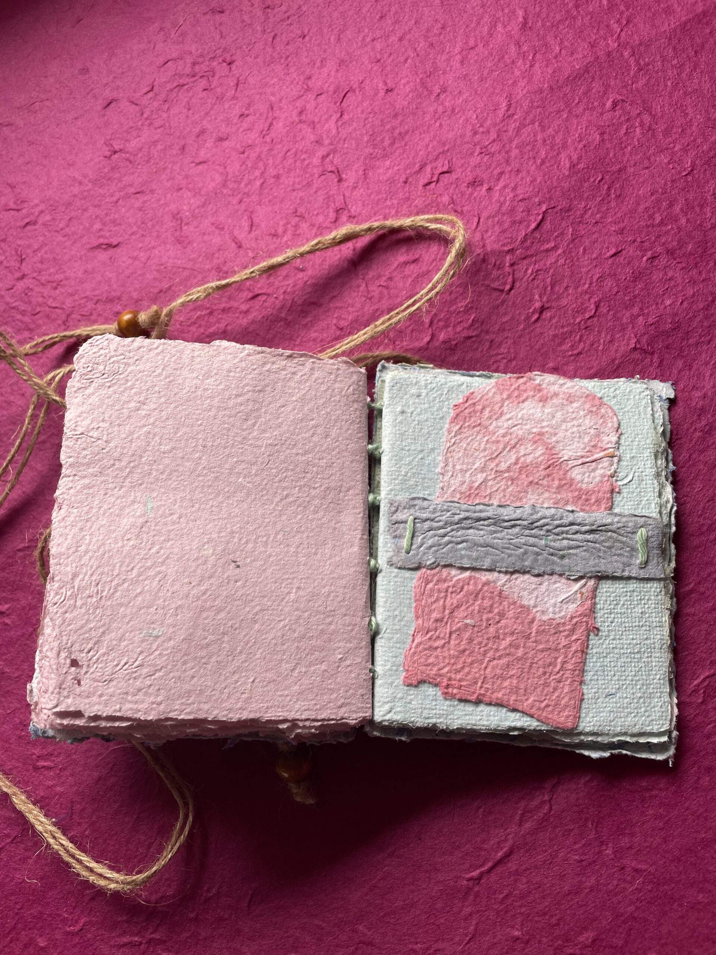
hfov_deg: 53.1
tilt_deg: -73.6
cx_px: 358
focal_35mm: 26
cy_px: 478
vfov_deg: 67.3
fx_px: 717
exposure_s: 1/121
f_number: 1.6
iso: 32
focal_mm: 4.2
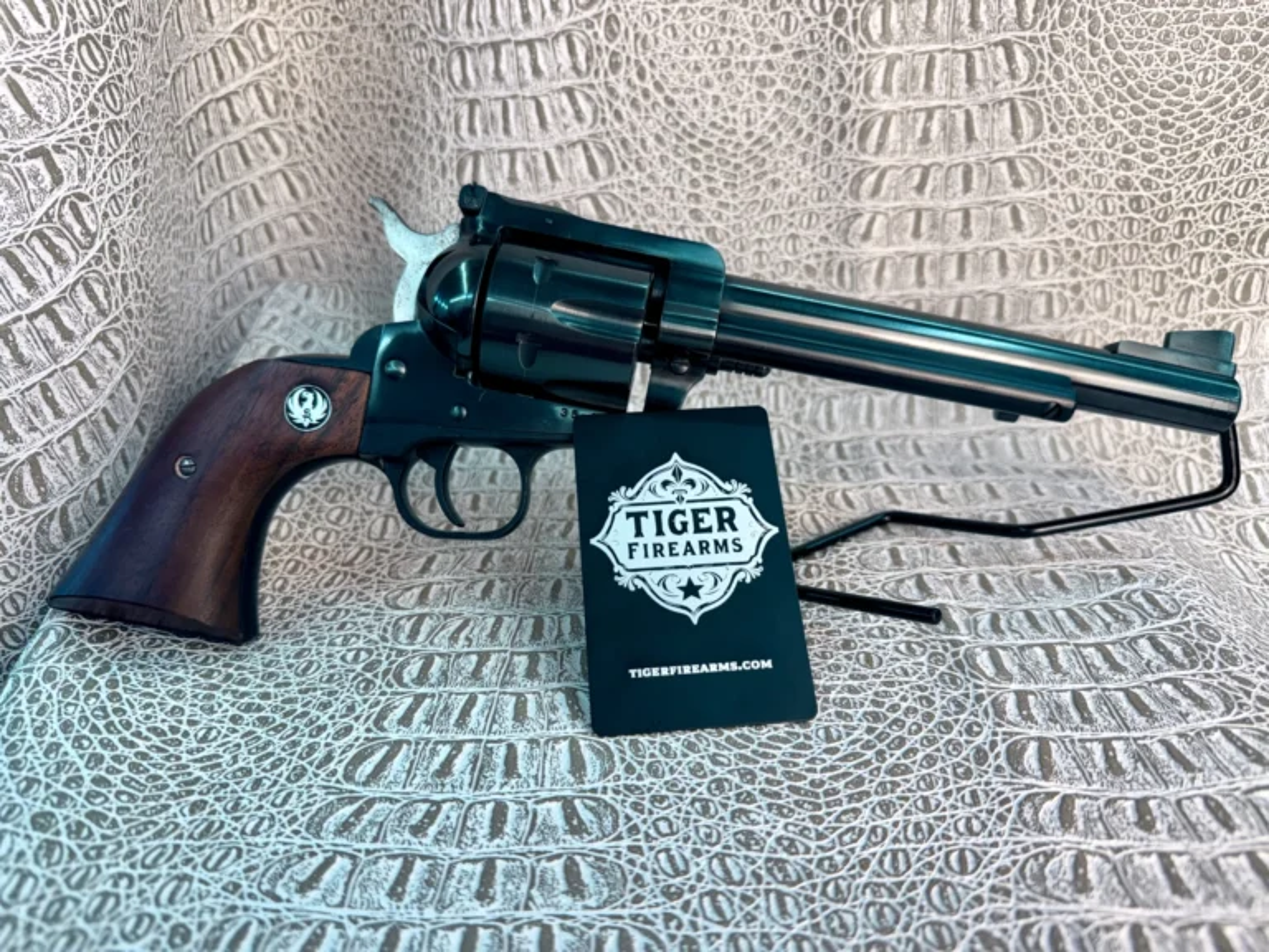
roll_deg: +2.8
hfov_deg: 71.6
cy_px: 476
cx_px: 634
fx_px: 880
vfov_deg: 56.8
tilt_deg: -24.9
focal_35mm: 24
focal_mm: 6.76
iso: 64
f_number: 1.78
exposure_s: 1/182
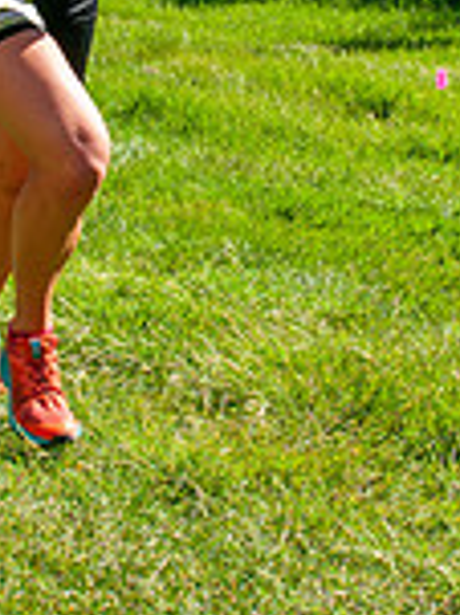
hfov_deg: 14.3
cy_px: 29
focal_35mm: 103
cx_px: 149
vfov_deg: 18.7
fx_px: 1828
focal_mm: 24
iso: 200
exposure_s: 1/400
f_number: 8
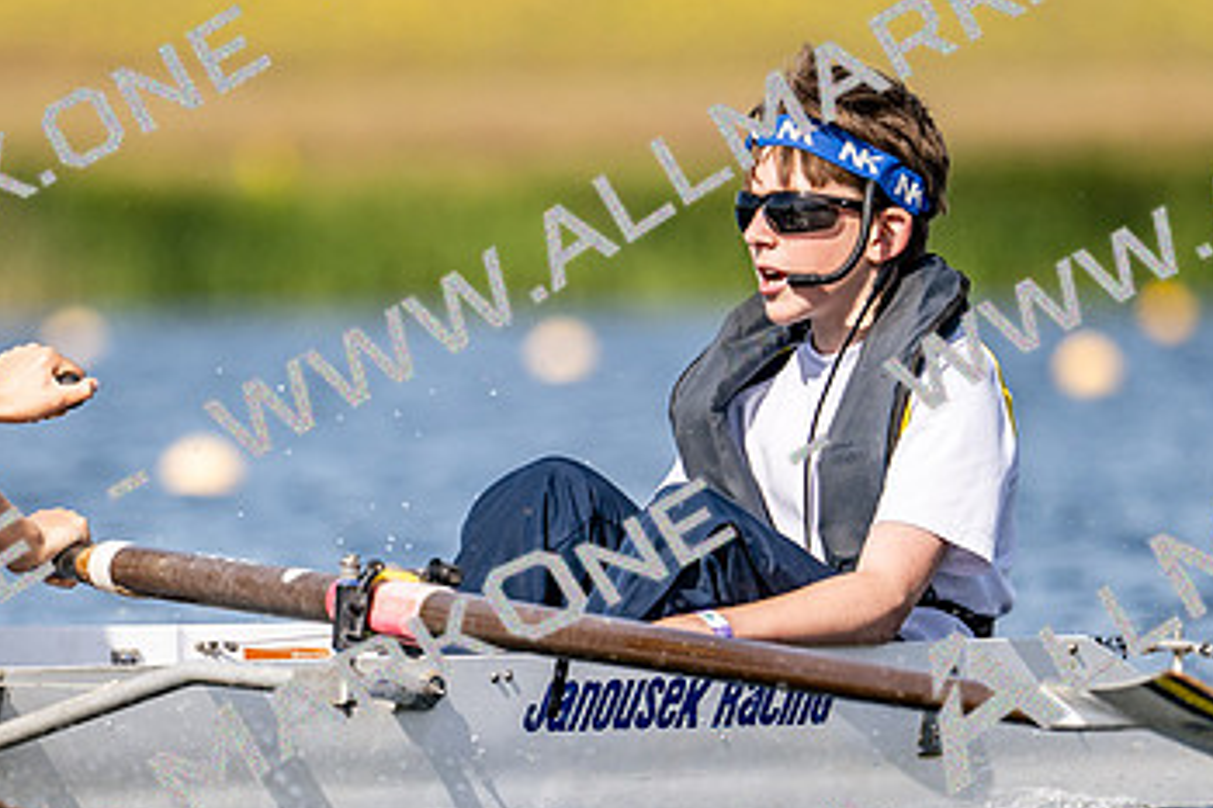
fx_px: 33475
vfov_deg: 1.4
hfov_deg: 2.1
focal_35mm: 994
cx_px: 631
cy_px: 468
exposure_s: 1/2500
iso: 160
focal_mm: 400
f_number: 4.5
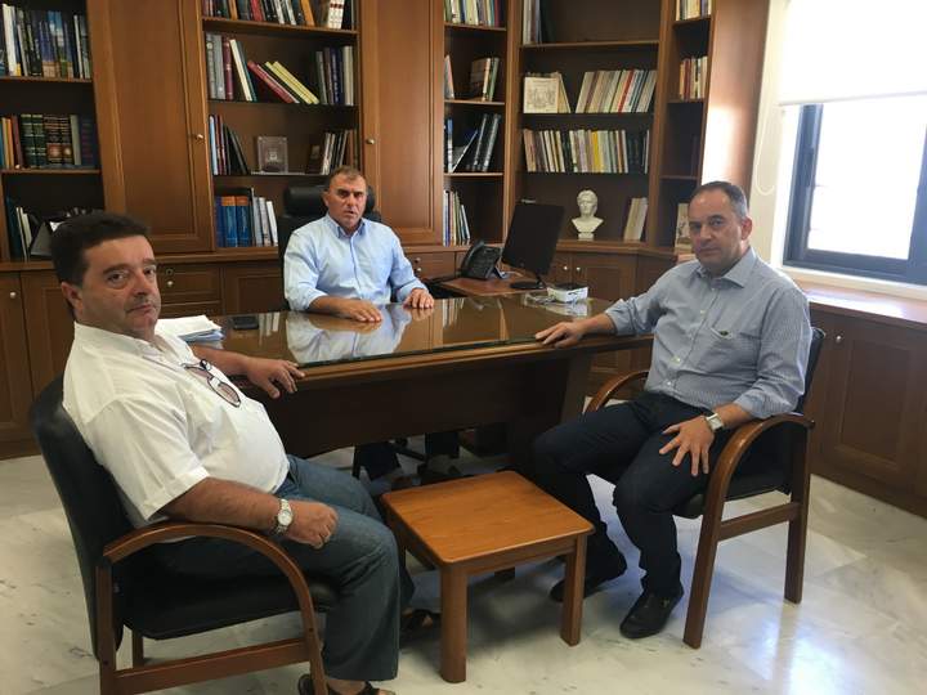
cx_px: 464
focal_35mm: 29
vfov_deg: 48.2
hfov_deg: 61.7
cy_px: 348
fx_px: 777
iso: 40
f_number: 2.2
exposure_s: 1/33
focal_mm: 4.15
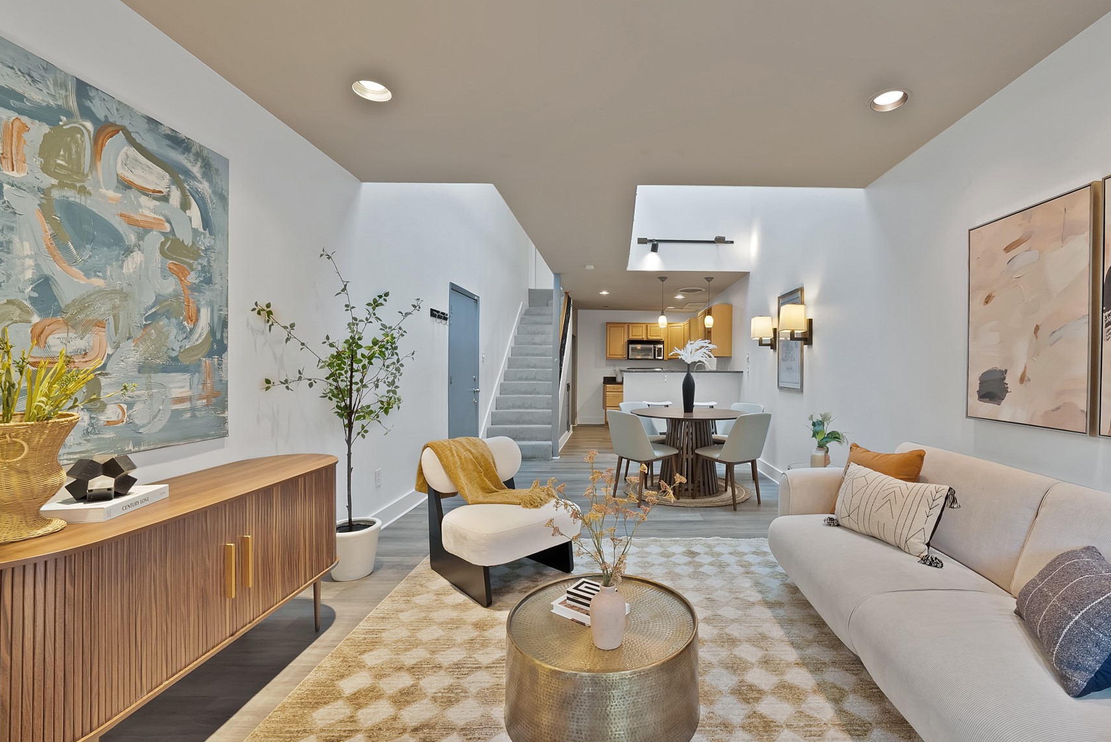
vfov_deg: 81.3
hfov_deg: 103.5
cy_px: 385
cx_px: 633
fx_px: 432
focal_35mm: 14
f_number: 9
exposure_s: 1/2.5
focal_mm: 12
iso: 640
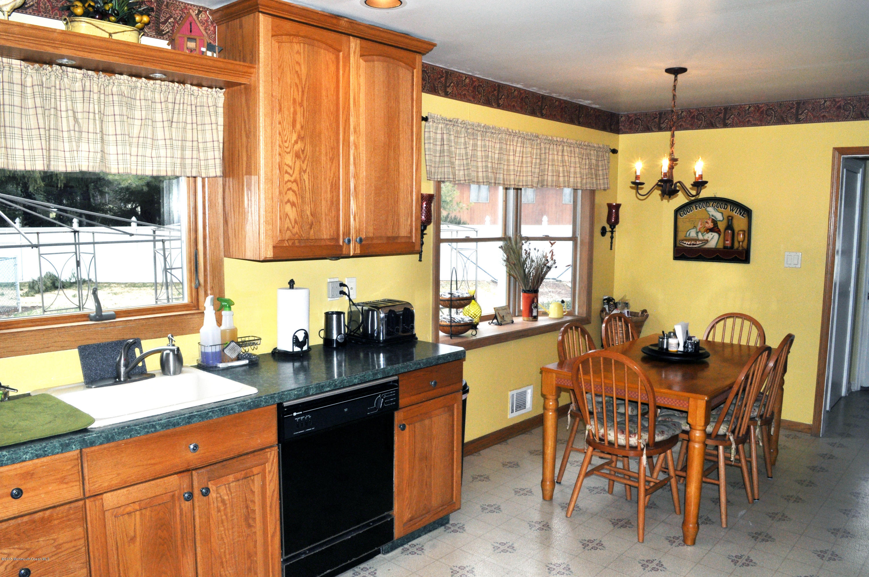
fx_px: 651
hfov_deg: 67.4
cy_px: 288
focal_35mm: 27
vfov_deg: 47.8
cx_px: 434
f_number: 18
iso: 400
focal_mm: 18
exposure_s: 1/60
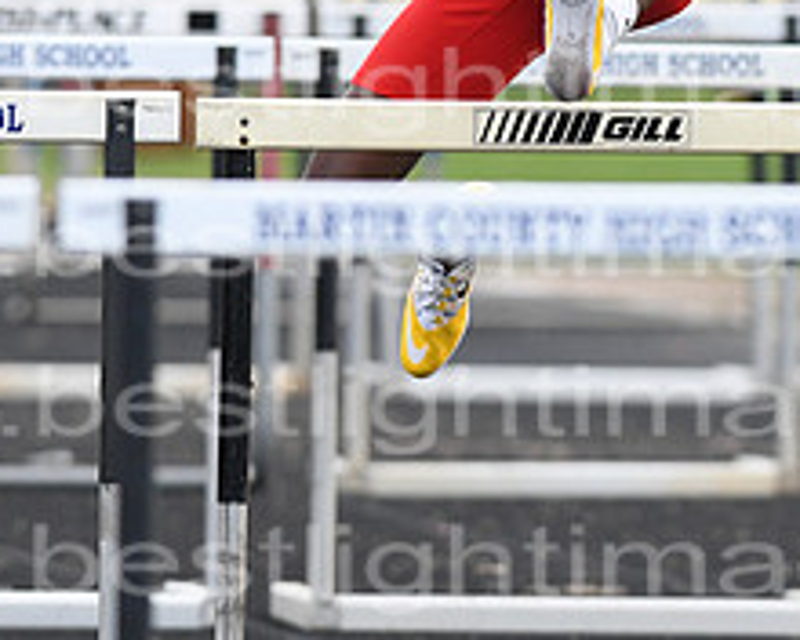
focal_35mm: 1112
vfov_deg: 1.4
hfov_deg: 1.7
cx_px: 509
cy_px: 13
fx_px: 26329
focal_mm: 300
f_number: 4
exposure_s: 1/2000
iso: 1600
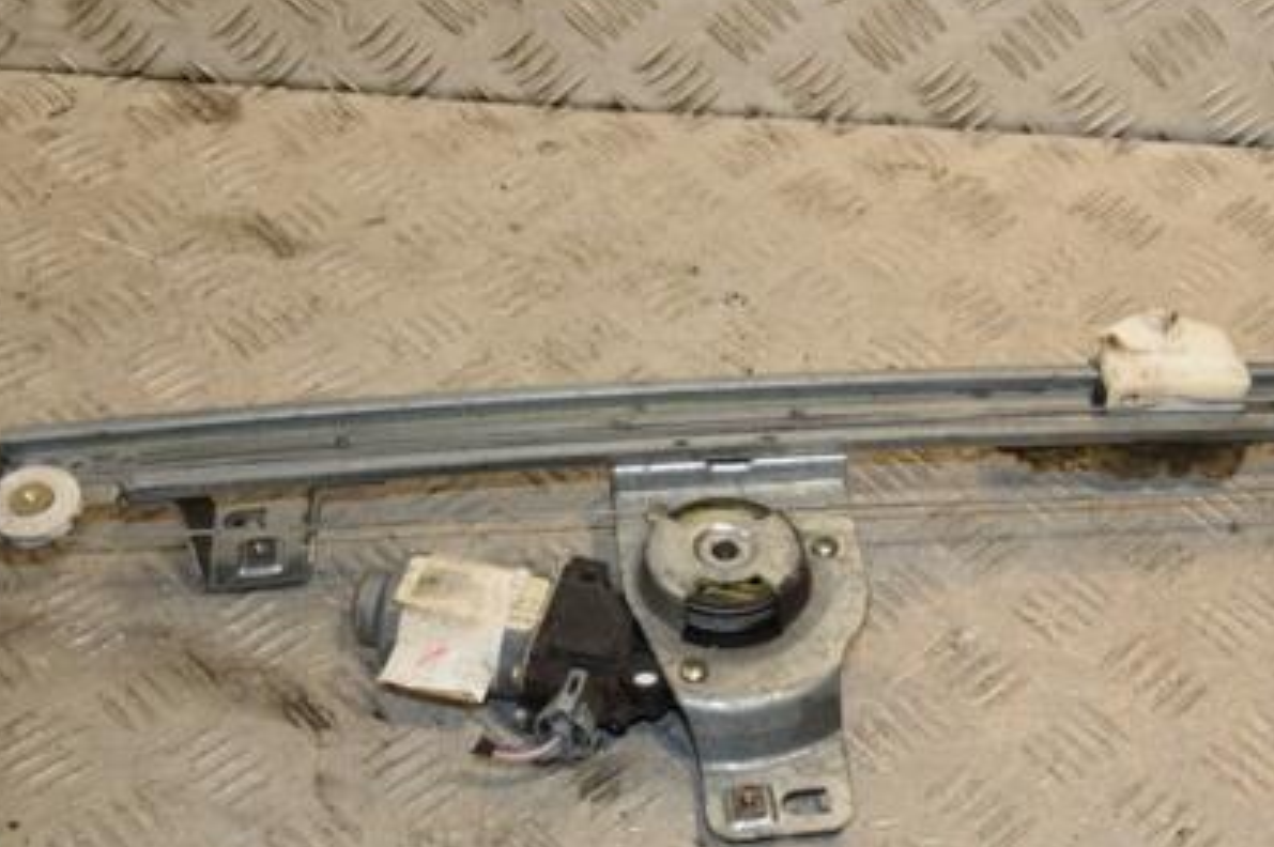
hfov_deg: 33.8
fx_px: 2086
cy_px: 549
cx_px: 809
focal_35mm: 59
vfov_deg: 22.9
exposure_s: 1/200
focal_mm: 26
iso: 800
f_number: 5.6
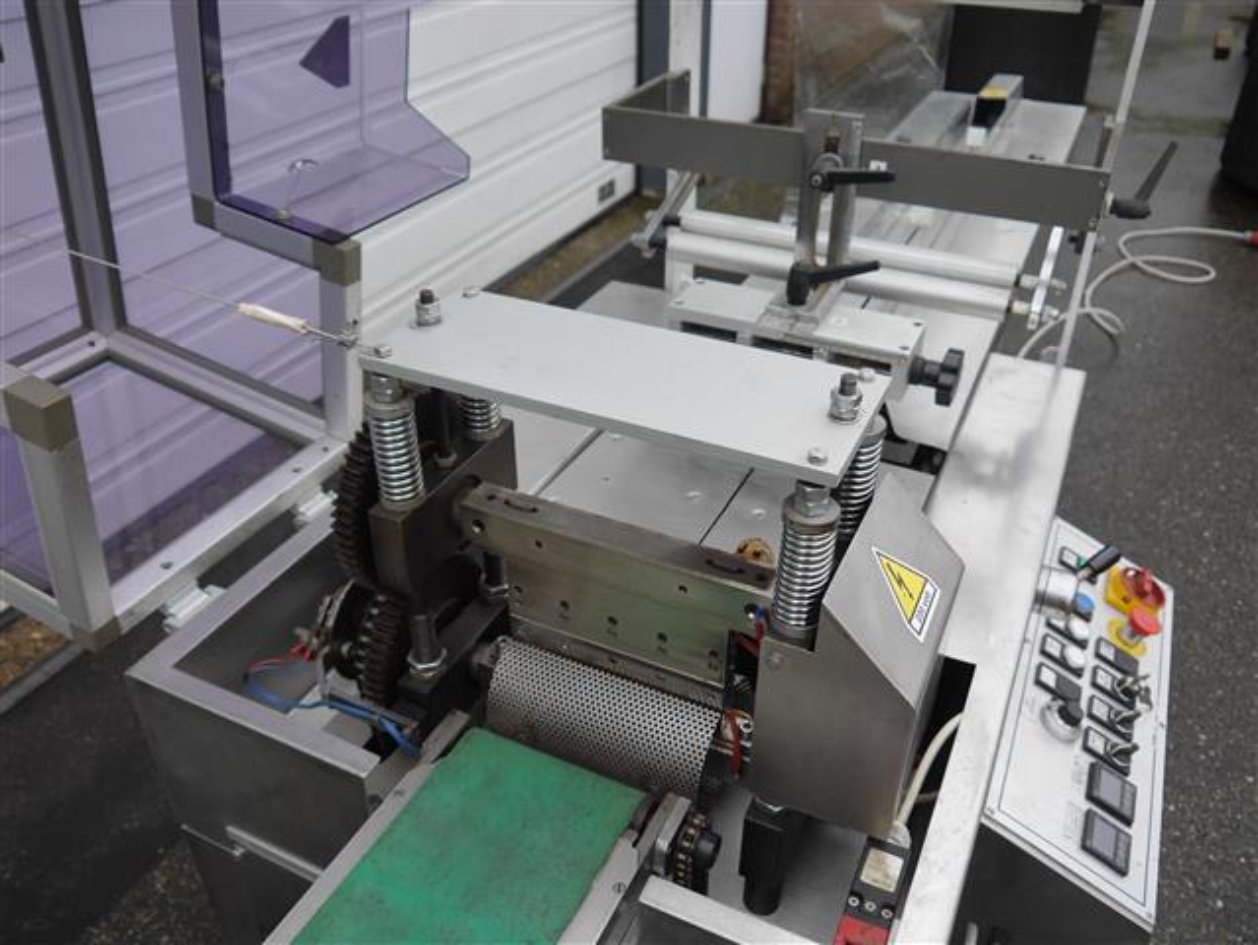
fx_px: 1018
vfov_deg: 49.8
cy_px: 472
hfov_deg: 63.4
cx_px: 629
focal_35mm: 28
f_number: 3.5
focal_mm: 14
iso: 160
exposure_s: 1/125
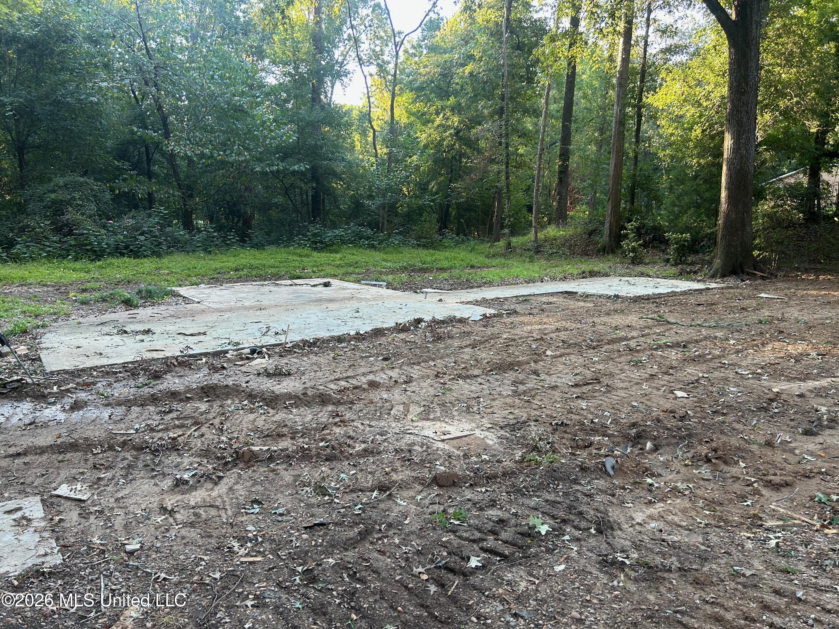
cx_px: 420
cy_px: 314
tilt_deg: -9.6
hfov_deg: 67.3
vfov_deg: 53.1
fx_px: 630
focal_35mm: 26
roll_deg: +0.8
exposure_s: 1/121
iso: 50
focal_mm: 5.7
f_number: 1.5
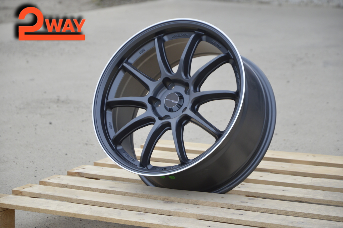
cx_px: 172
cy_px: 114
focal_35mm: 158
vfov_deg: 8.7
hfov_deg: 13.1
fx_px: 1499
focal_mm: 105
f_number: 5.6
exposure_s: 1/125
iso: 110
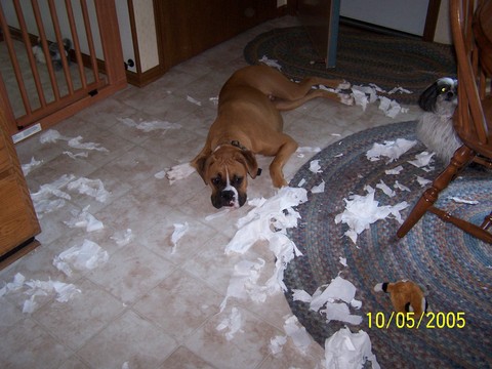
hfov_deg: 49.0
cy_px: 184
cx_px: 246
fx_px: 540
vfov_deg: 37.7
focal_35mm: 38
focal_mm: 6.3
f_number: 2.8
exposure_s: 1/60
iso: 140
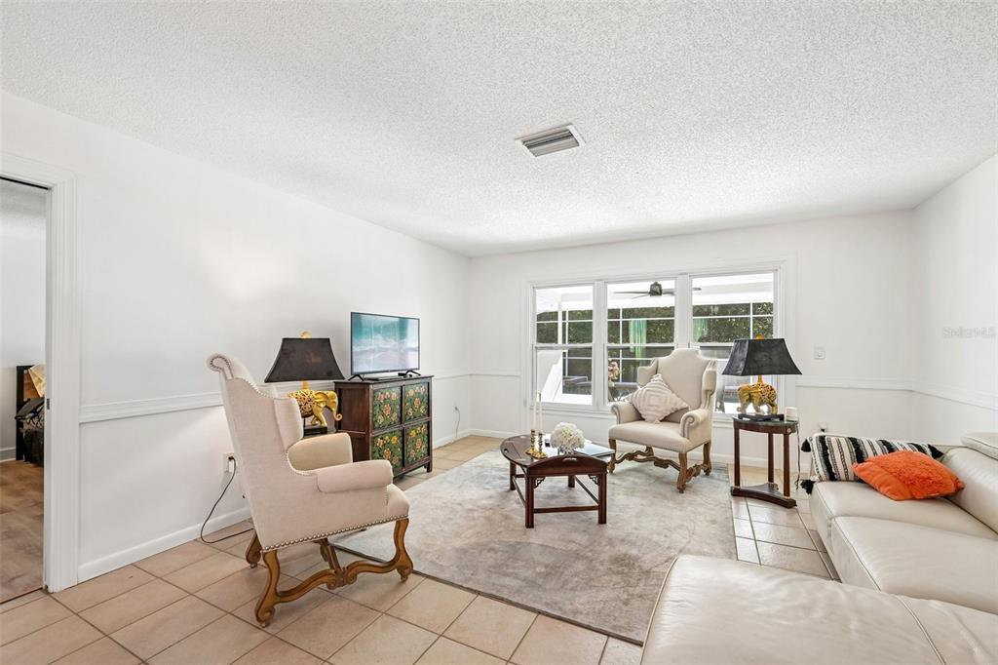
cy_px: 332
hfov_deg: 104.3
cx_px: 499
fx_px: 388
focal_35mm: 14
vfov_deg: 81.2
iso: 400
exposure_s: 1/40
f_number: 8
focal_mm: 14
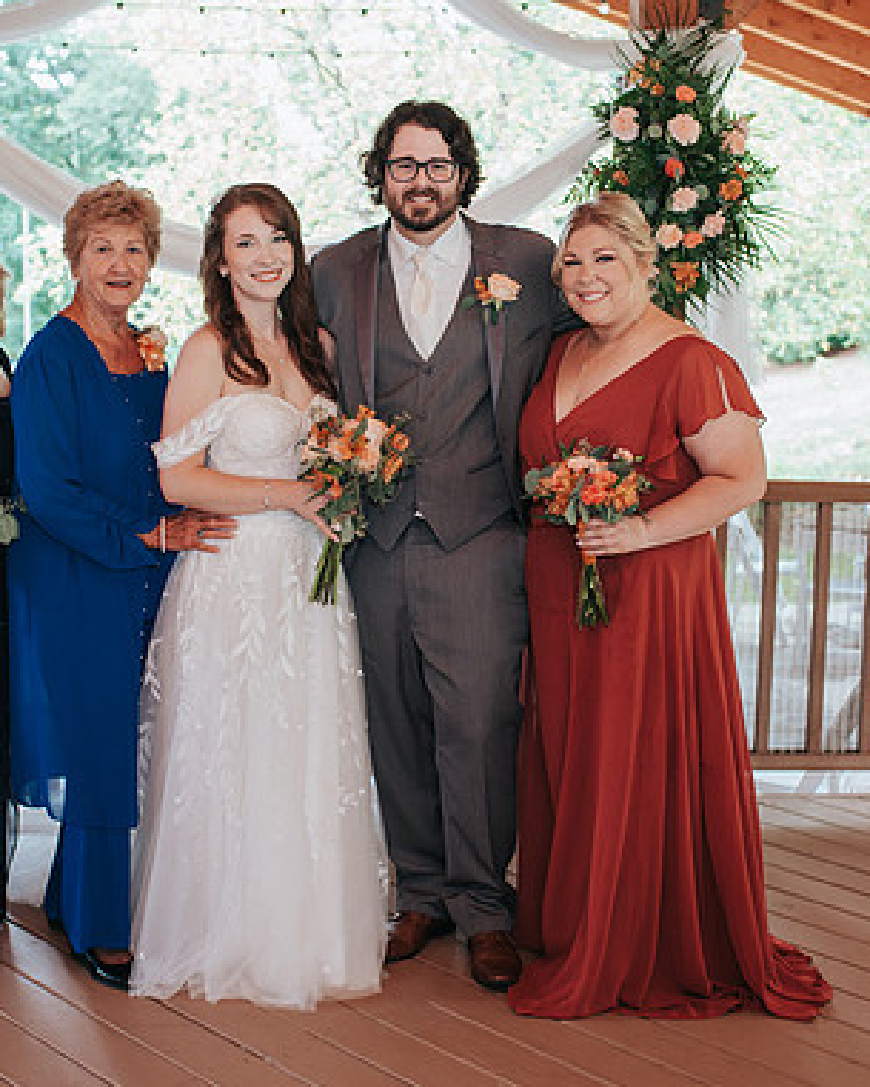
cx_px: 356
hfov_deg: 27.6
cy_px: 546
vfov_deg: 34.1
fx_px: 1770
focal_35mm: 55
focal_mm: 35
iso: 450
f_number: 3.2
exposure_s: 1/200
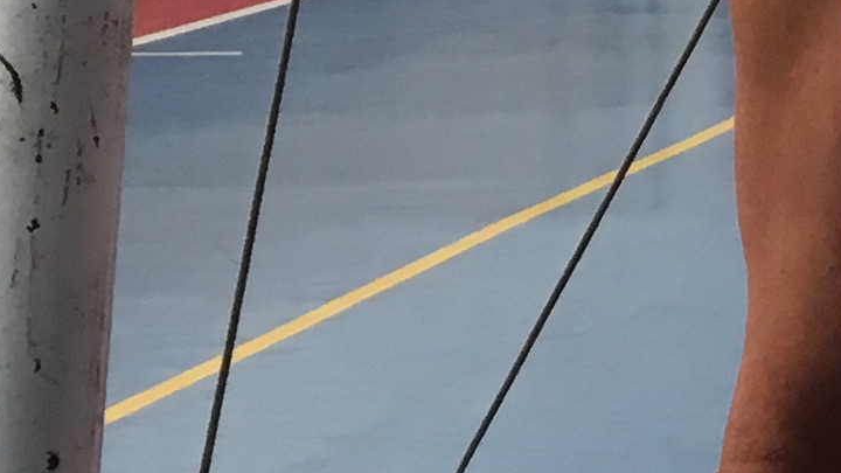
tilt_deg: -1.9
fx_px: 3947
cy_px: -404
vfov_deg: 6.7
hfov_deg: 10.8
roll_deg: -0.8
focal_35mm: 177
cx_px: 1807
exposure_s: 1/33
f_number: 2.2
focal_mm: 4.15
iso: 32
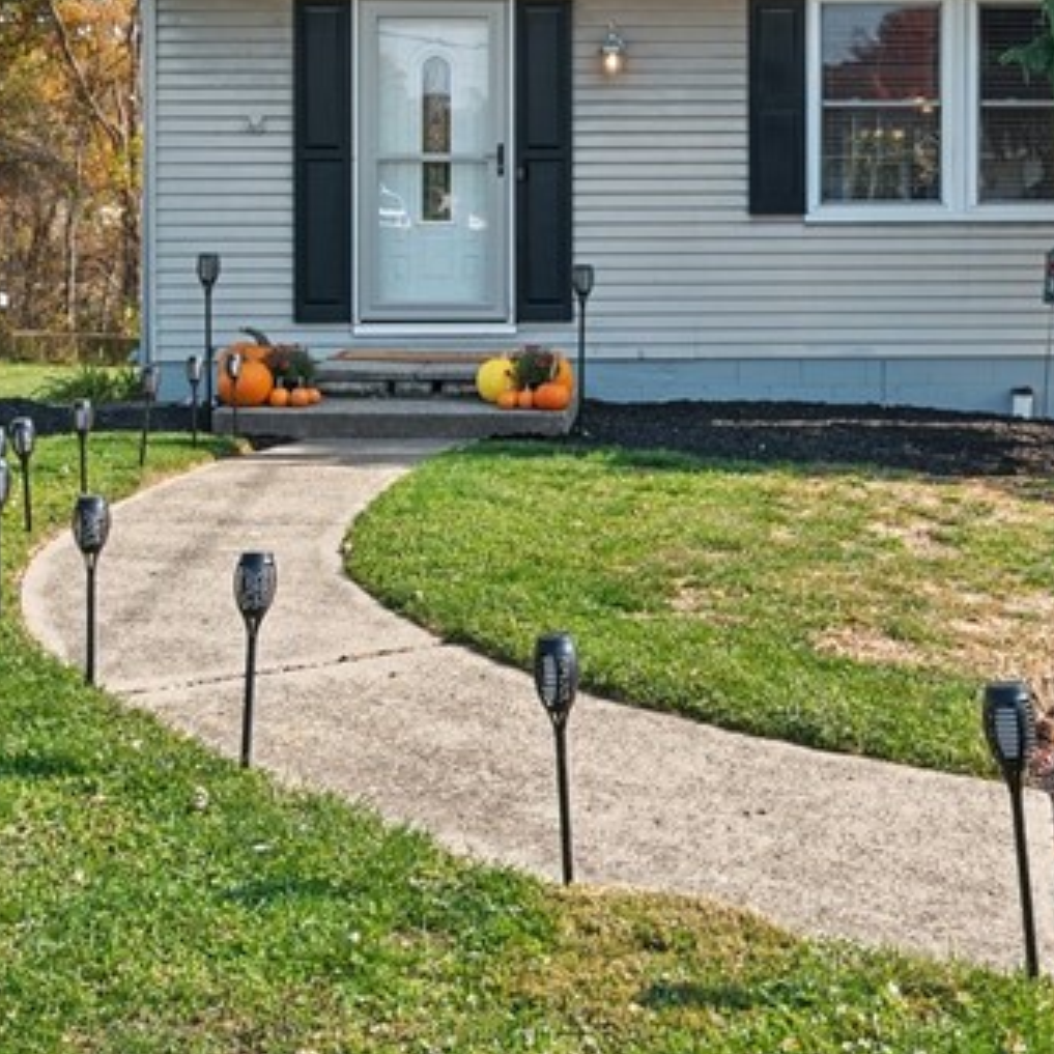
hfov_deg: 34.4
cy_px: 243
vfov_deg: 33.9
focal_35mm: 49
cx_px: 698
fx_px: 1688
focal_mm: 18
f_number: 11
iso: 50
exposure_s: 1/13
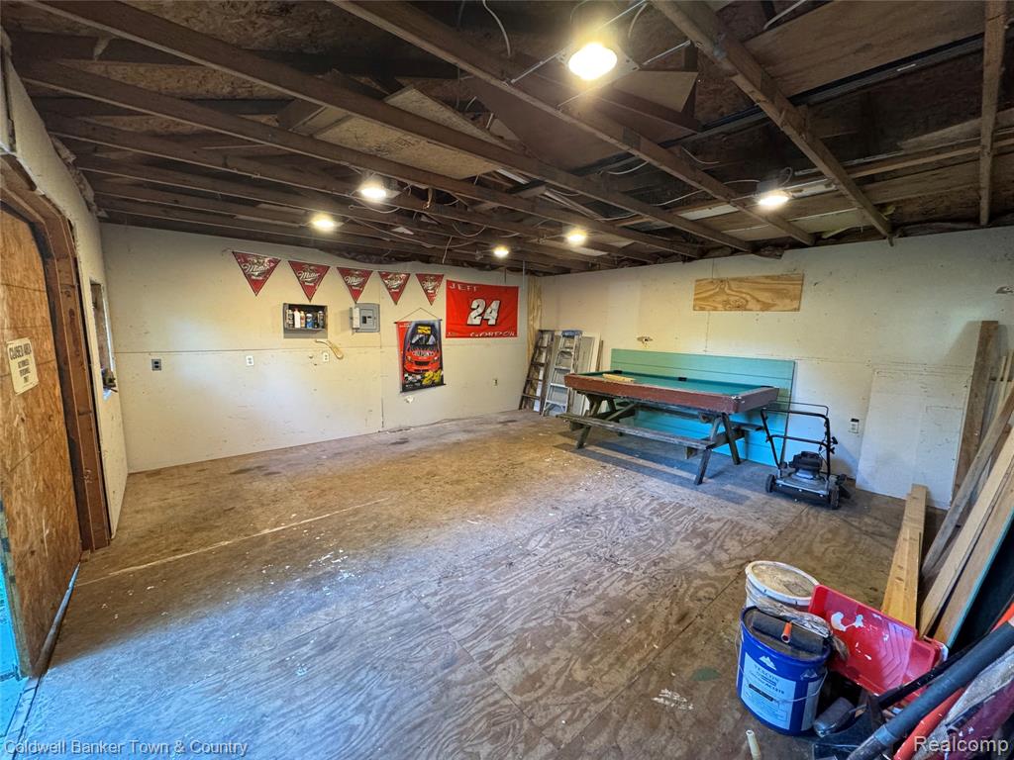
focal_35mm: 14
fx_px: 410
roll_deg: -0.6
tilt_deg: -7.2
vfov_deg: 85.7
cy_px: 380
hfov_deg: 102.1
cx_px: 507
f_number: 2.2
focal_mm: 2.22
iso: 500
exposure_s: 1/60
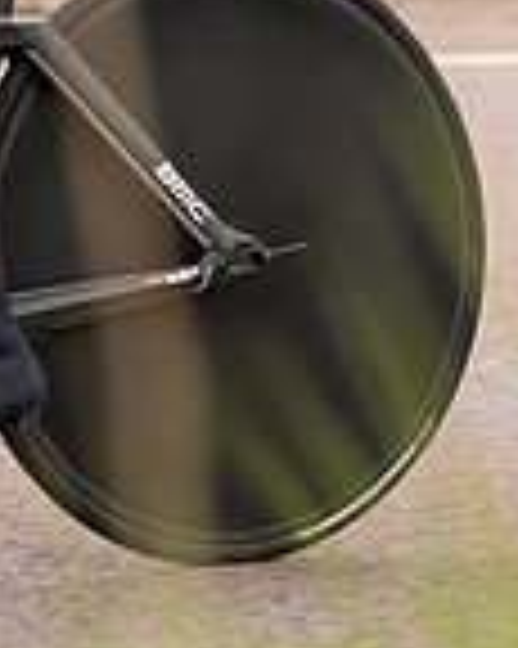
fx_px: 8422
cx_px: -329
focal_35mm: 439
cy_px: -374
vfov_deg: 4.4
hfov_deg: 3.5
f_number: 3.5
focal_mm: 70
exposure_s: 1/1000
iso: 320
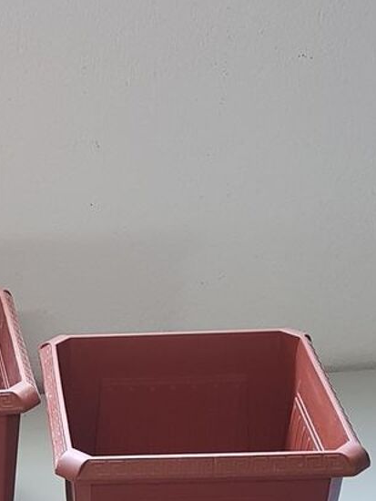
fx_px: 912
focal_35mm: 63
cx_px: -76
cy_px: 460
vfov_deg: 29.3
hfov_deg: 21.6
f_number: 1.7
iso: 125
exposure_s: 1/50
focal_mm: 4.2
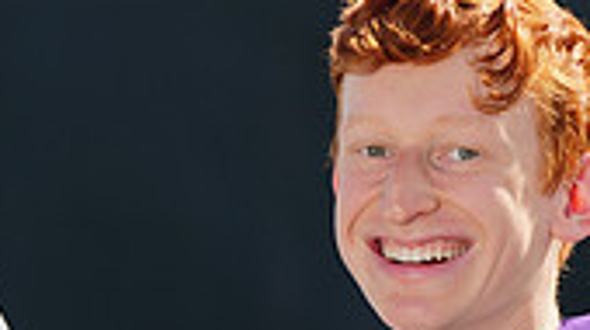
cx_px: 378
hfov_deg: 2.1
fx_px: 16104
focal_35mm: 1031
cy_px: 436
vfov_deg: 1.2
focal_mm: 288
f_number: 8
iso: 100
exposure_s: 1/250
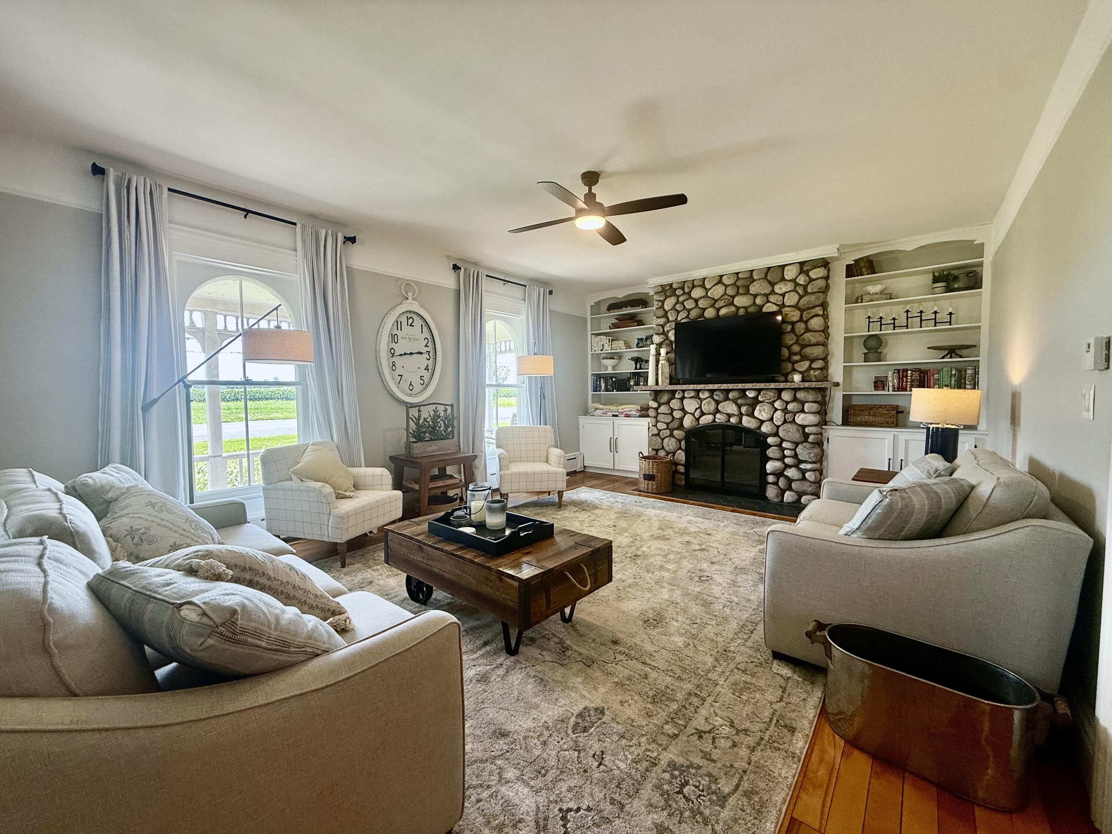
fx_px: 450
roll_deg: +0.2
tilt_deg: -2.7
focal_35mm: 14
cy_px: 417
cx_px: 556
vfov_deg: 85.7
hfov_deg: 102.1
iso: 80
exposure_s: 1/120
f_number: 2.2
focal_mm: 2.22
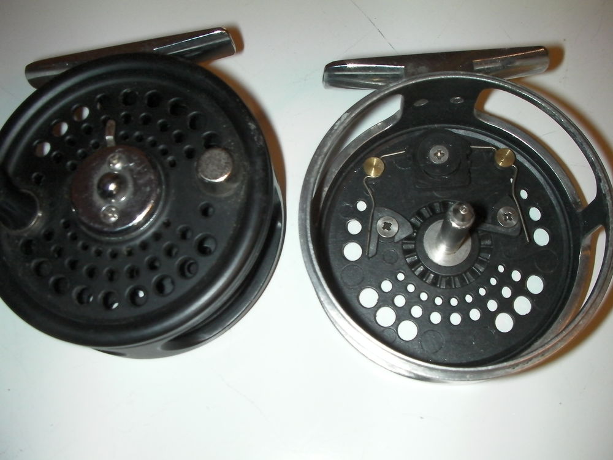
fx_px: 673
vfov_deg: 37.7
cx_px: 306
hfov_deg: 49.0
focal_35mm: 38
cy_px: 230
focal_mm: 6.3
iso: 200
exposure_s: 1/30
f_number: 5.6
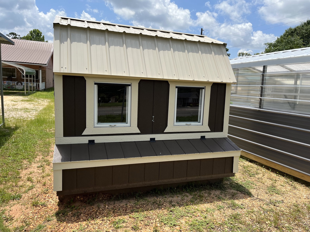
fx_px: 233
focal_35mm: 26
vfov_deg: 53.1
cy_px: 116
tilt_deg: -10.9
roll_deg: -2.7
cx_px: 155
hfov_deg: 67.3
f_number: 1.6
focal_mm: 5.1
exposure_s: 1/3311
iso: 50
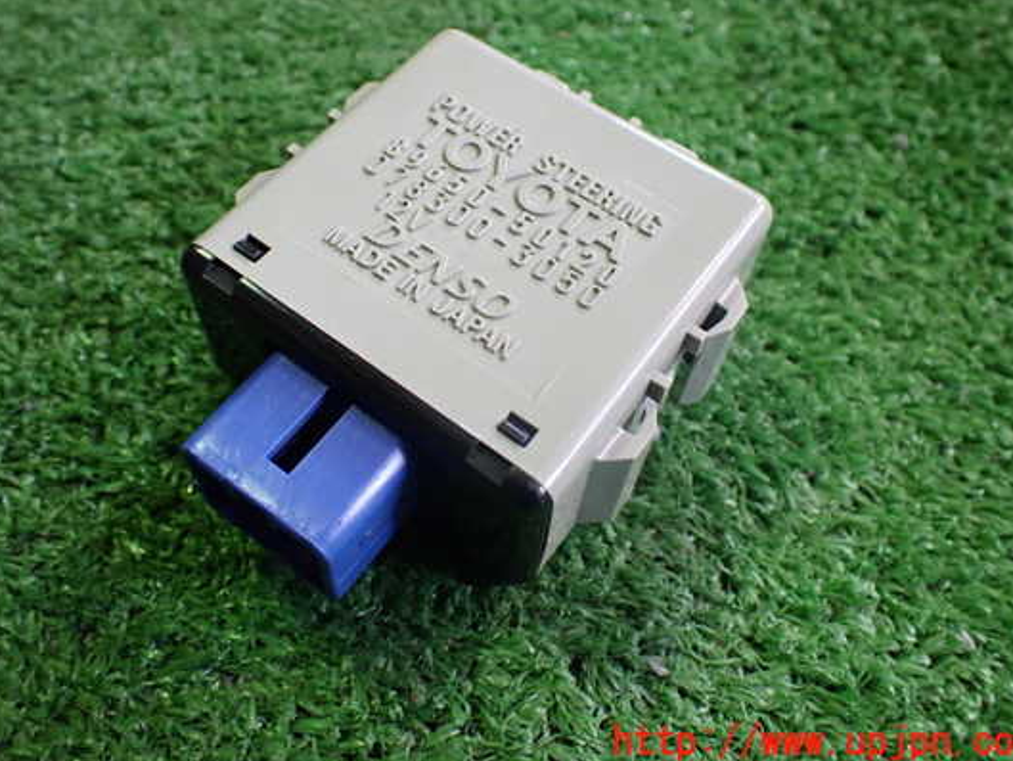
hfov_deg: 53.9
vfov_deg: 41.7
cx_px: 471
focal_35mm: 34
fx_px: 995
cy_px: 335
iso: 800
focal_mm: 5.4
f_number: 2.3
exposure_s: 1/100
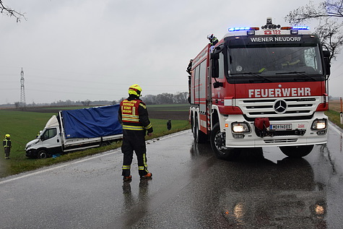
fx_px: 300
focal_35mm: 32
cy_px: 114
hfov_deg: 59.5
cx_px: 172
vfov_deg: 41.7
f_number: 6.3
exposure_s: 1/160
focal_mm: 21
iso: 400
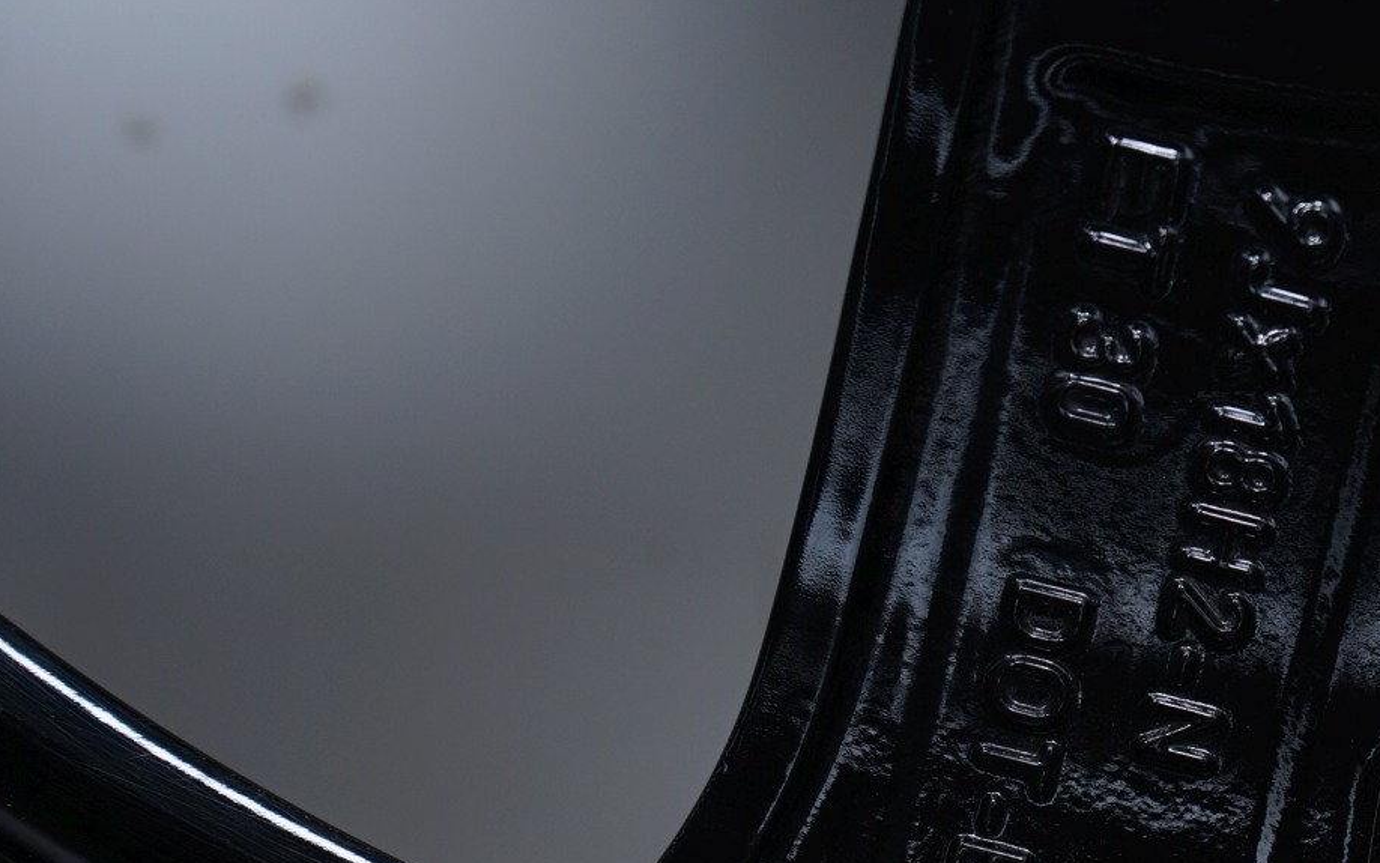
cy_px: 542
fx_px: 4326
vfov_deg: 11.4
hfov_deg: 17.7
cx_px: 1410
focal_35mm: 115
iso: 250
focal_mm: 54
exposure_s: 1/100
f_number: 7.1
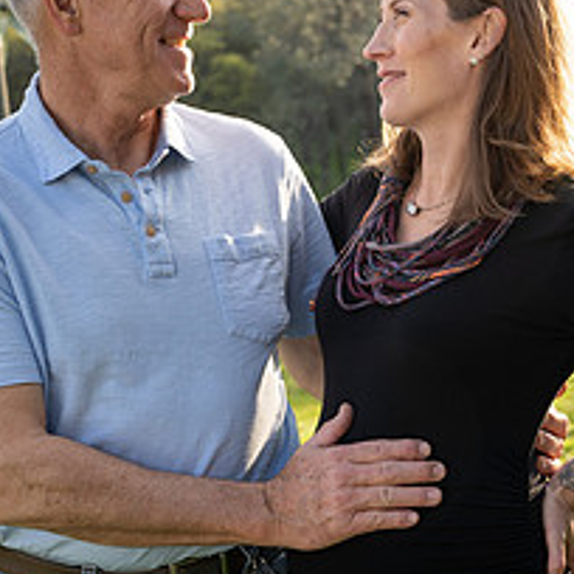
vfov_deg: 23.0
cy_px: 346
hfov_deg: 23.0
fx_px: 1407
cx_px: 346
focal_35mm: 75
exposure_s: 1/250
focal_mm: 40
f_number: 4.5
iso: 125
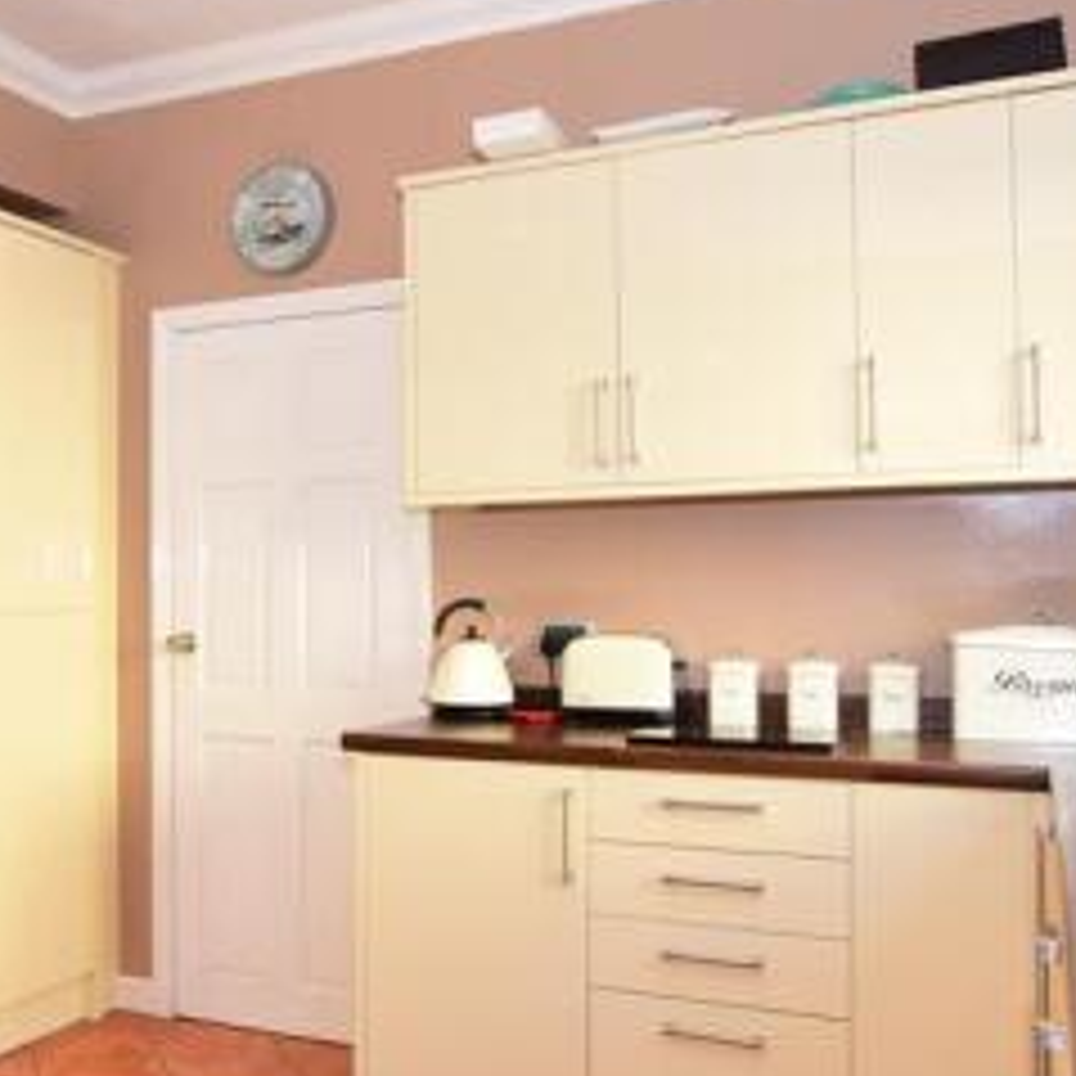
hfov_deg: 46.7
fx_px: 1231
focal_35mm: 35
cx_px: 383
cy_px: 556
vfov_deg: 47.2
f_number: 8
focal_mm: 10
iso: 400
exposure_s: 1/30
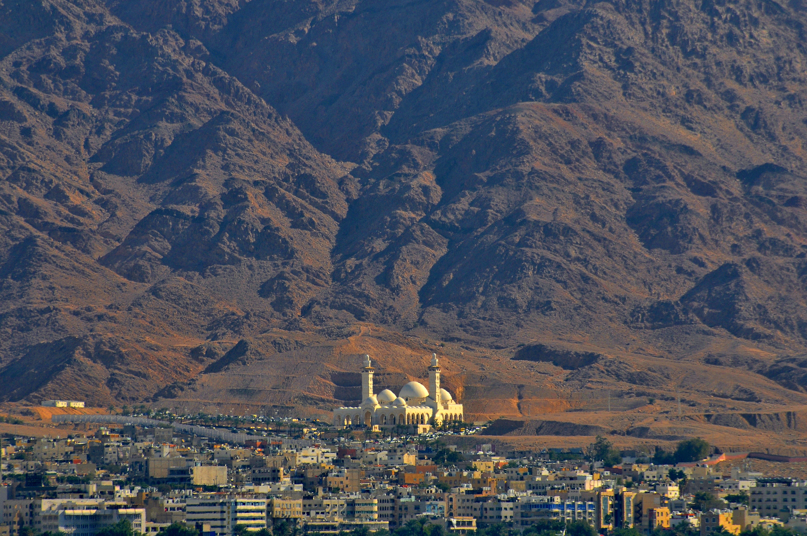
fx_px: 10075
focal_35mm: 450
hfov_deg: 4.6
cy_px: 268
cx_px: 404
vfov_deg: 3.0
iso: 200
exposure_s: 1/500
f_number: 10
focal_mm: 300
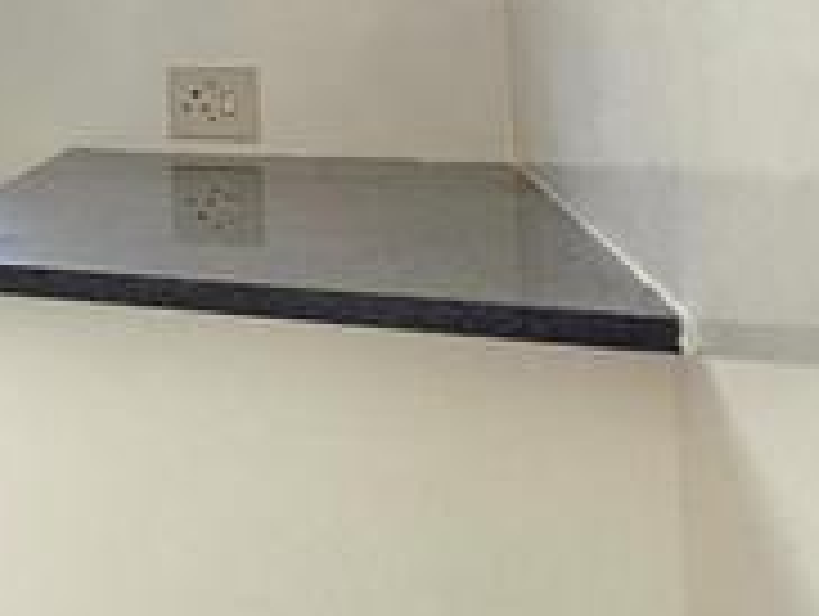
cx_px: -882
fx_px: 1350
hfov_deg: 18.4
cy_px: -40
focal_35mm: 57
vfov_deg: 24.2
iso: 100
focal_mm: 2.2
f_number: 2.2
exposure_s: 1/50
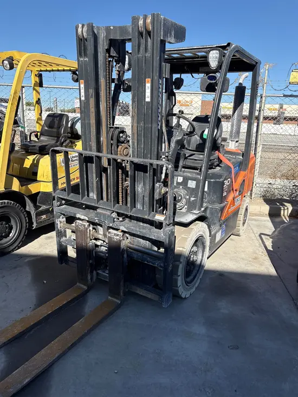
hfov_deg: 53.1
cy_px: 198
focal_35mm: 26
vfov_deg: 67.3
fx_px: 298
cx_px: 149
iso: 50
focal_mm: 5.96
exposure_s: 1/2451
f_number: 1.6
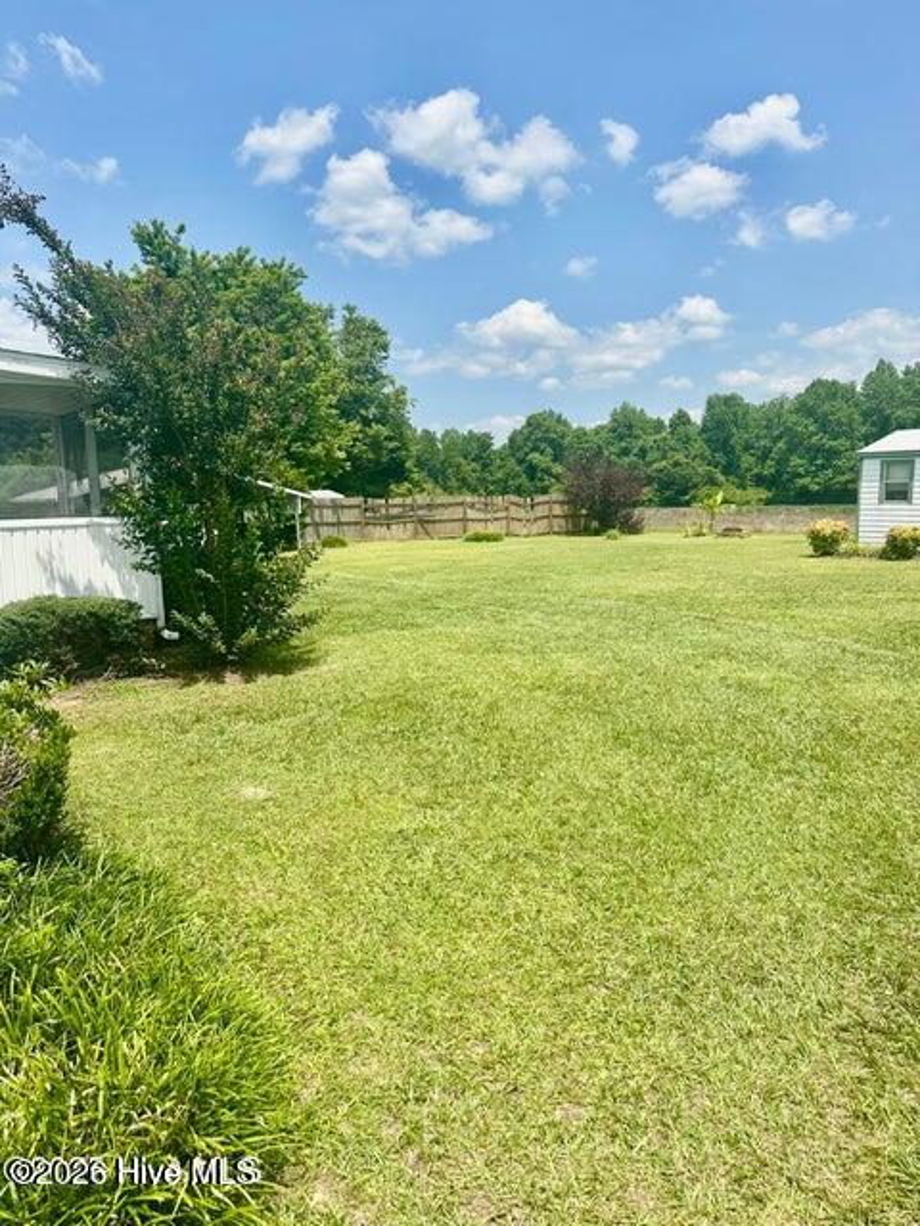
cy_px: 613
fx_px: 850
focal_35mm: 24
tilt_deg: -6.9
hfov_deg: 56.8
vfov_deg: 71.6
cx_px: 460
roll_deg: +1.7
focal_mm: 6.86
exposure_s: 1/5525
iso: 80
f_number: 1.78
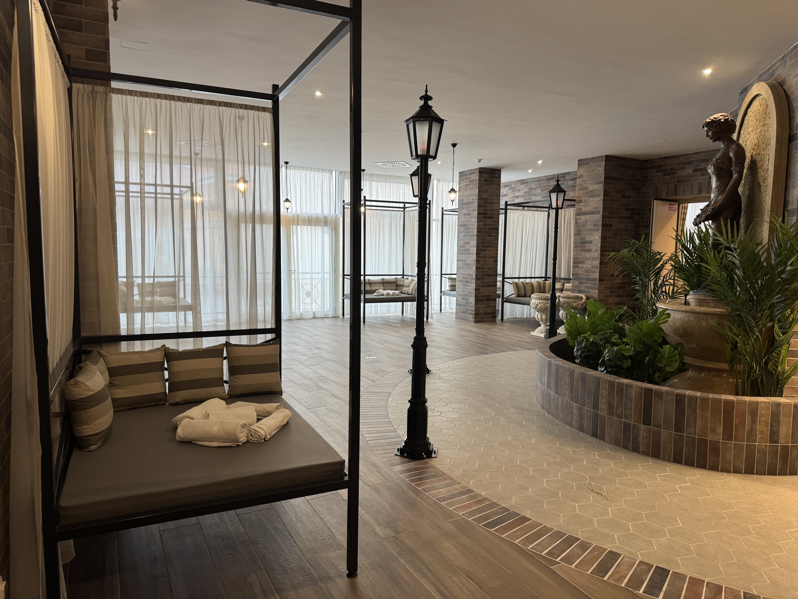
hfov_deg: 71.6
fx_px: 553
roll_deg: +0.8
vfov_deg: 56.8
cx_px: 399
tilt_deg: -5.3
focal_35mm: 24
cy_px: 300
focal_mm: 6.76
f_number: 1.78
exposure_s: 1/50
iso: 125
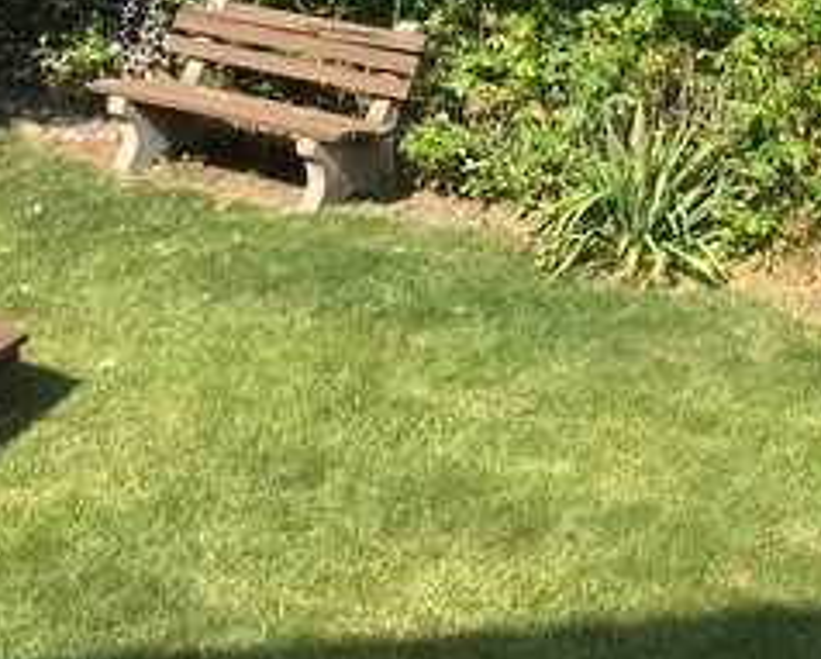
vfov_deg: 19.1
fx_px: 1849
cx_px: 1031
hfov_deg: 22.7
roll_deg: -0.2
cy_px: -135
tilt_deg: -5.6
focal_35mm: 76
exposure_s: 1/793
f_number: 2.2
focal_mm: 4.15
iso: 25
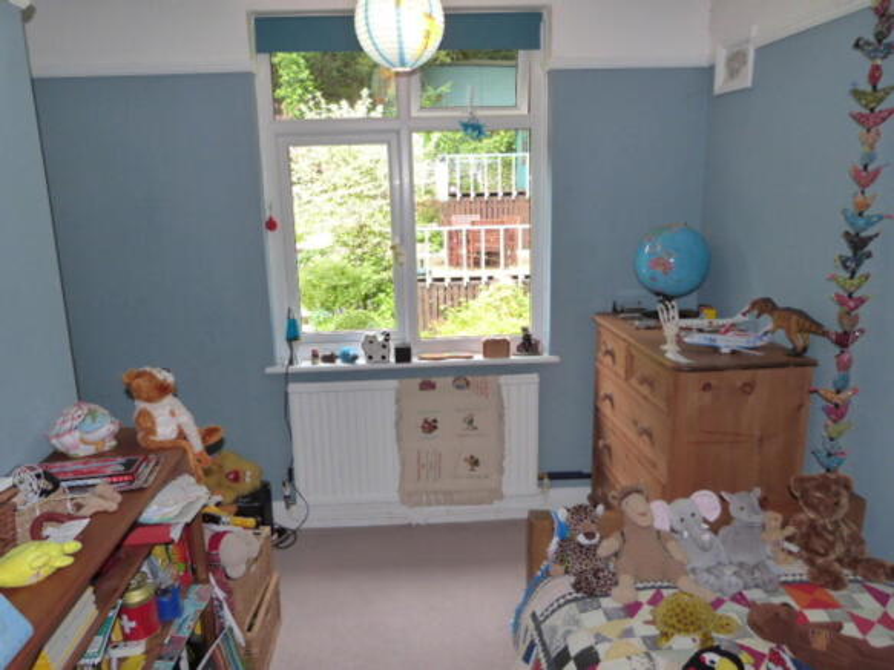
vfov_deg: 54.9
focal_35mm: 25
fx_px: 646
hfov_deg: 69.4
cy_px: 335
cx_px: 447
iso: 160
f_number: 2.8
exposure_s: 1/60
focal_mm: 4.5
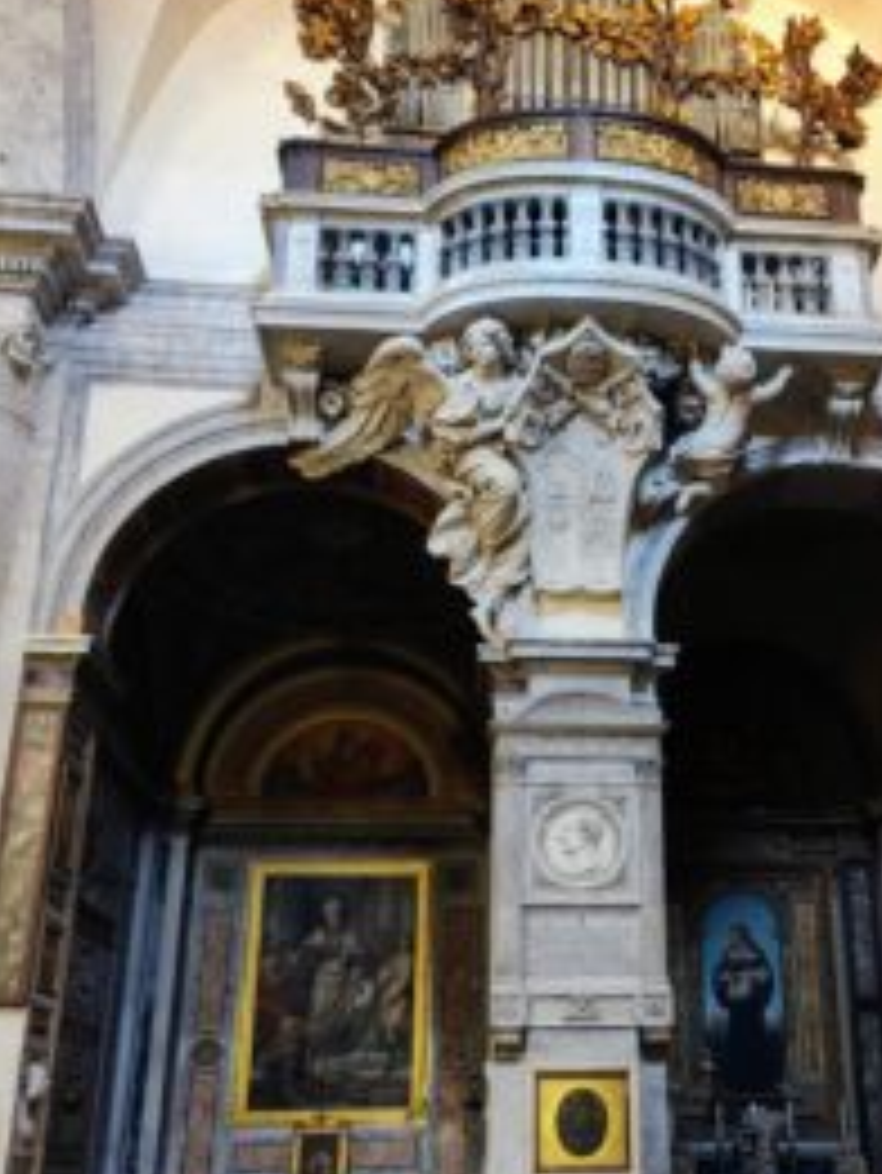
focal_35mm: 37
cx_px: 612
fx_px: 1256
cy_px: 661
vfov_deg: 50.0
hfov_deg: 38.1
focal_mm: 6.06
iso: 320
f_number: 1.8
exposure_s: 1/30
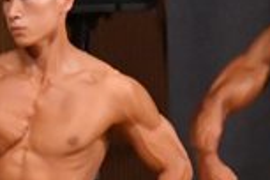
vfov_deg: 1.1
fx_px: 9119
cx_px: -319
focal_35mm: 1216
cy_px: 360
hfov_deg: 1.7
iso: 11400
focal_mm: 160
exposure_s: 1/400
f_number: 5.6
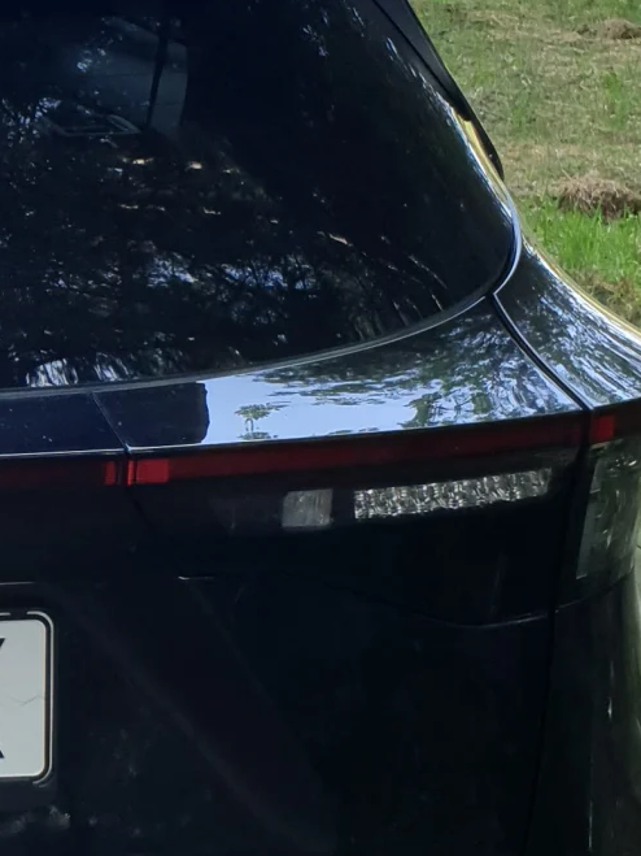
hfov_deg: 13.4
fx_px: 2494
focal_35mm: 101
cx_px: -449
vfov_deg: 19.5
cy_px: 451
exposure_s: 1/315
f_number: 2.4
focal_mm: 4.3
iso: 50
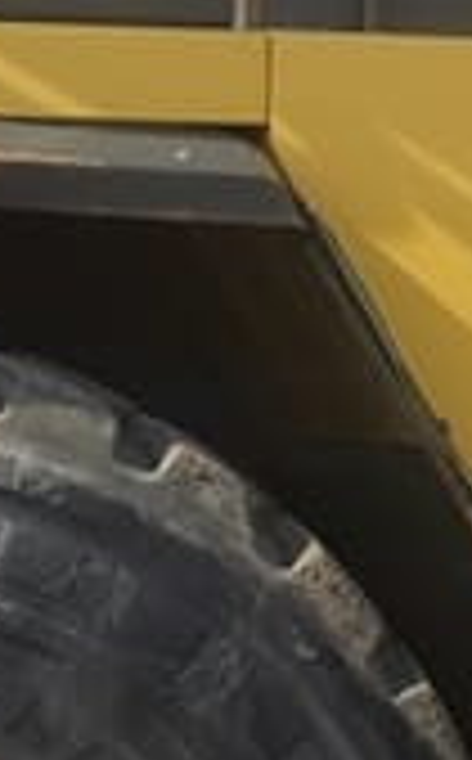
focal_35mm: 232
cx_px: 508
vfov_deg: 9.0
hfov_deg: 5.6
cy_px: 225
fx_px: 4795
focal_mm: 9.4
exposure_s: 1/250
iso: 125
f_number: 5.6
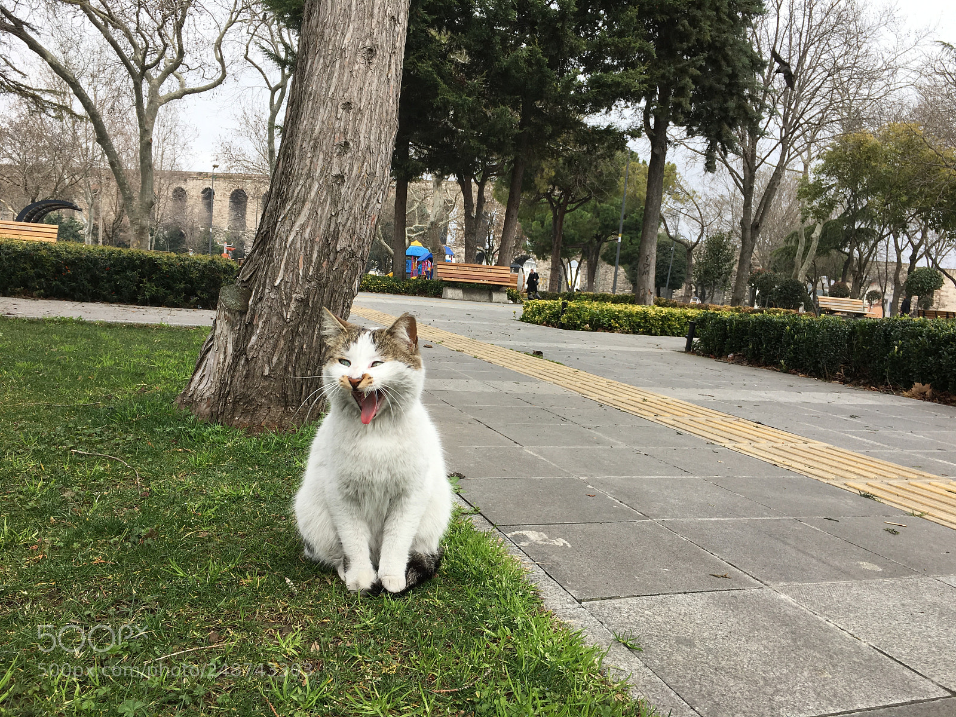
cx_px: 478
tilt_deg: -6.6
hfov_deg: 61.7
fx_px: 801
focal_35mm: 29
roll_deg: -5.5
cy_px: 358
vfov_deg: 48.2
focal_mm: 4.15
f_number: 2.2
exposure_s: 1/516
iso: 25
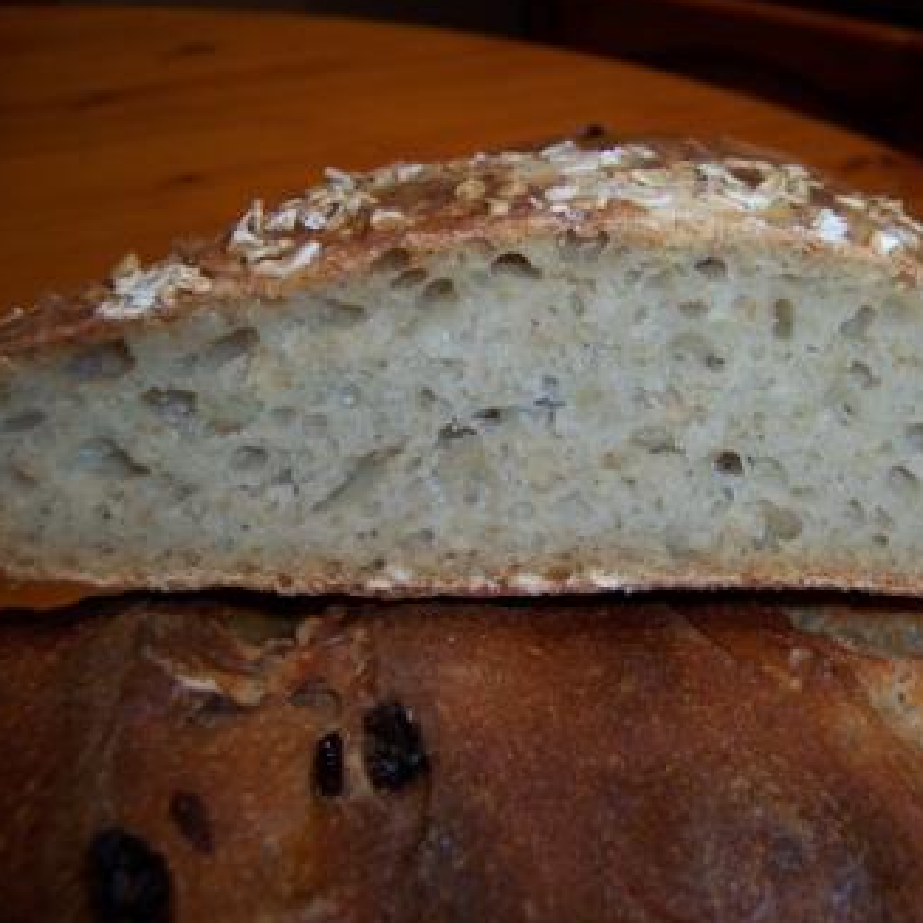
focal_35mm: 40
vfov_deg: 41.9
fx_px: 1207
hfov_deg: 41.6
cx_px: 576
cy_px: 457
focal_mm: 5.5
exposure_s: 1/60
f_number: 2.8
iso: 80
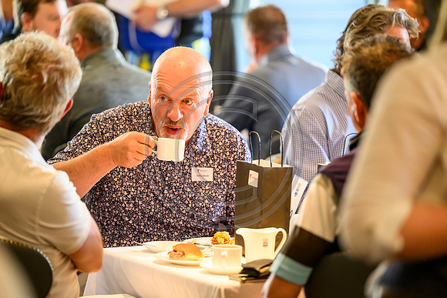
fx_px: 1987
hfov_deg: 12.8
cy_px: 149
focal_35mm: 160
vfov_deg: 8.6
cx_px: 224
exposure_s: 1/320
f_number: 2.8
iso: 5000
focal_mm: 160
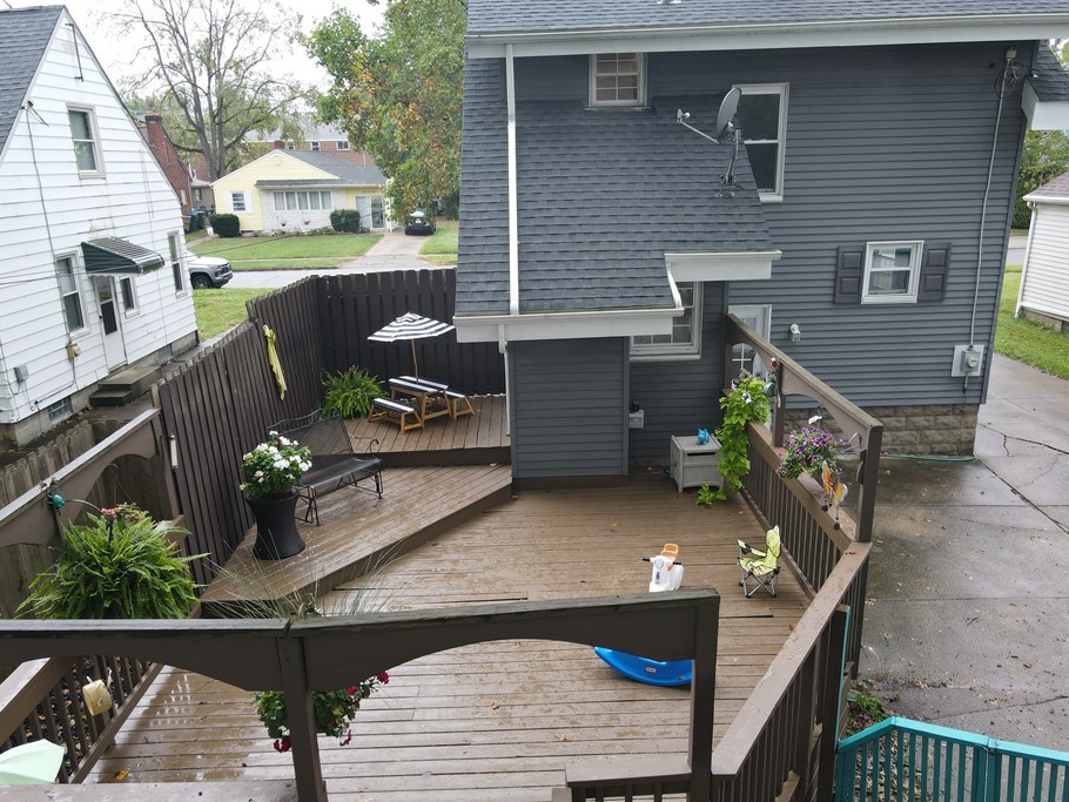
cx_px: 518
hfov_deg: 65.3
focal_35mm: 27
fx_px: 834
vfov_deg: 51.3
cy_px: 446
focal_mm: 4.5
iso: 100
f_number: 2.8
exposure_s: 1/60
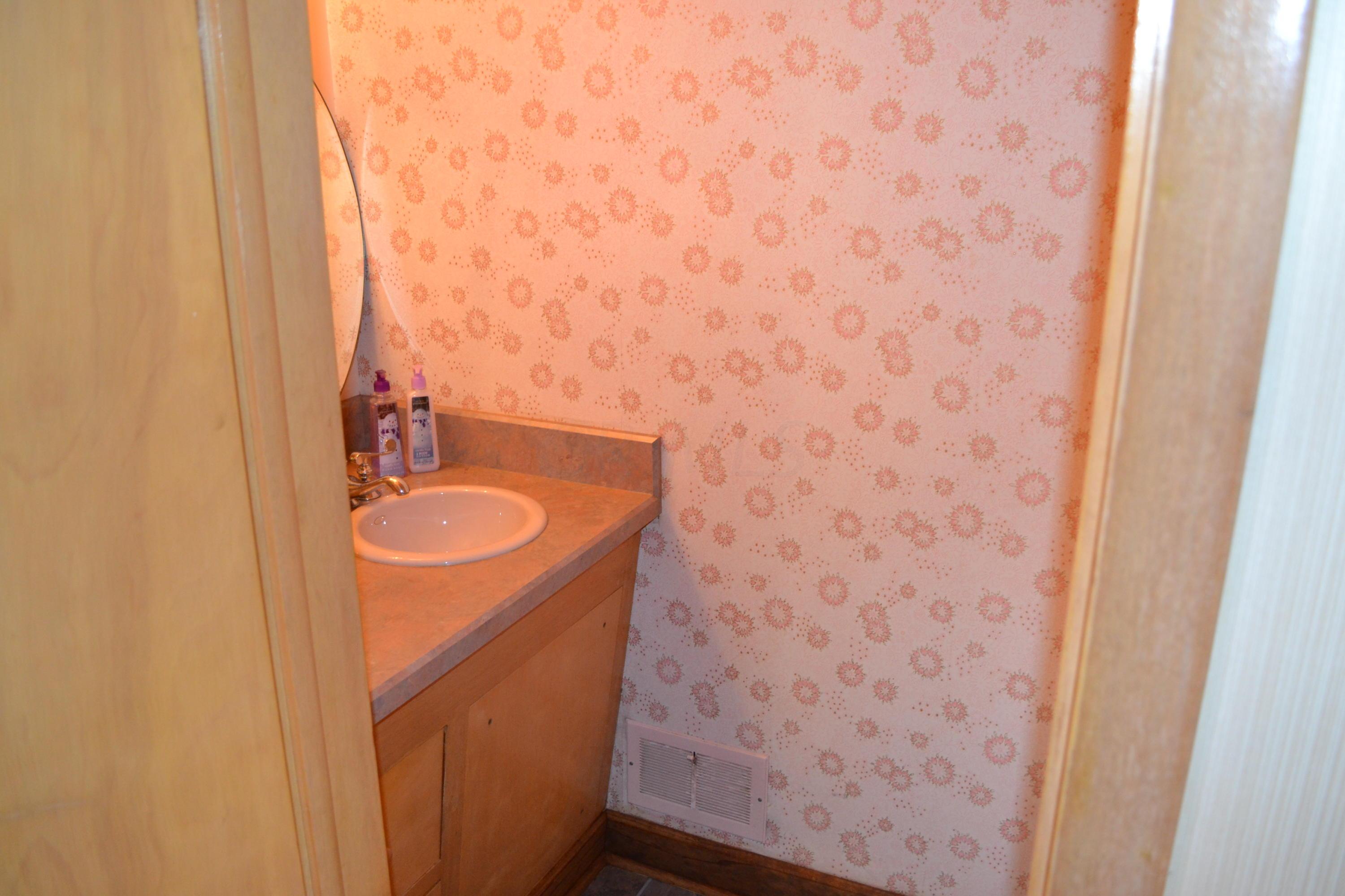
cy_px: 448
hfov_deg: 67.4
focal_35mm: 27
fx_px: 1009
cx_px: 672
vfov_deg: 47.9
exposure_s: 1/60
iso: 1100
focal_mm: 18
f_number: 3.5
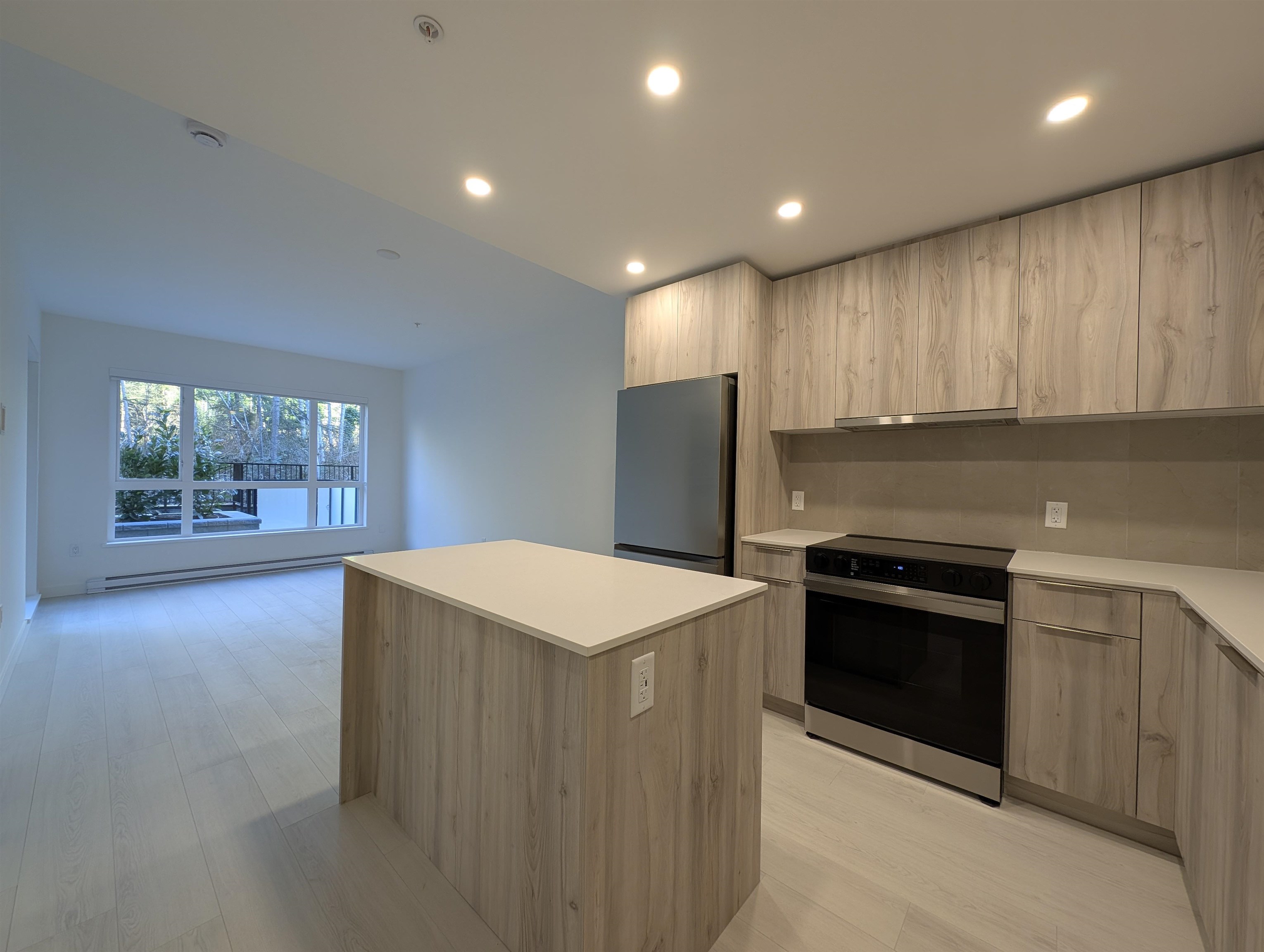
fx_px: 439
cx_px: 632
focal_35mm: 12
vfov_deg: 94.6
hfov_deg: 110.5
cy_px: 476
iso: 42
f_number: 1.95
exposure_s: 1/40
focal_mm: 2.23
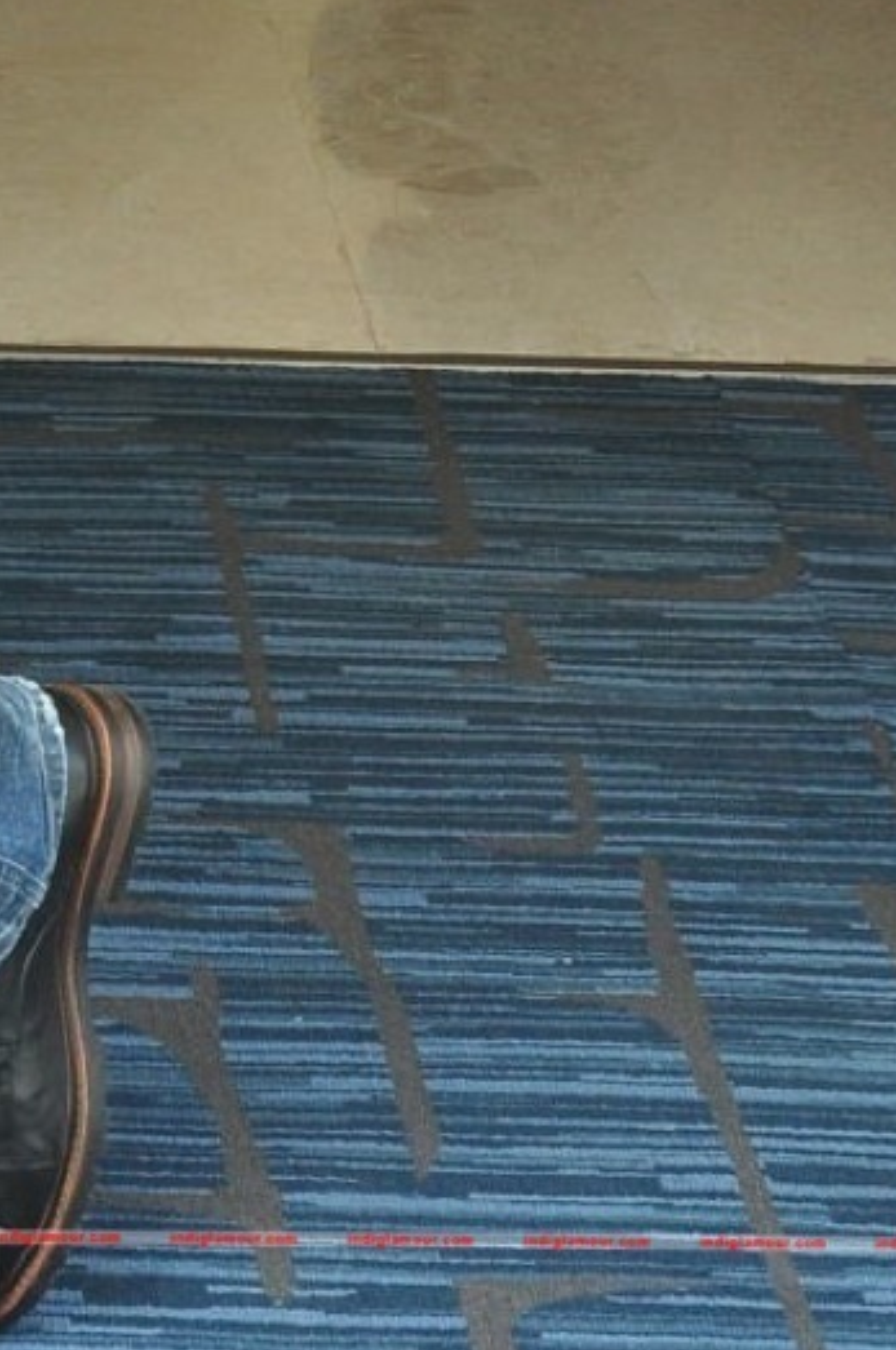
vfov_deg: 12.0
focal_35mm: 166
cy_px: -506
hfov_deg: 8.1
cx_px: -297
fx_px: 6217
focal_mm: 32
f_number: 9
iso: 500
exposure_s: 1/125
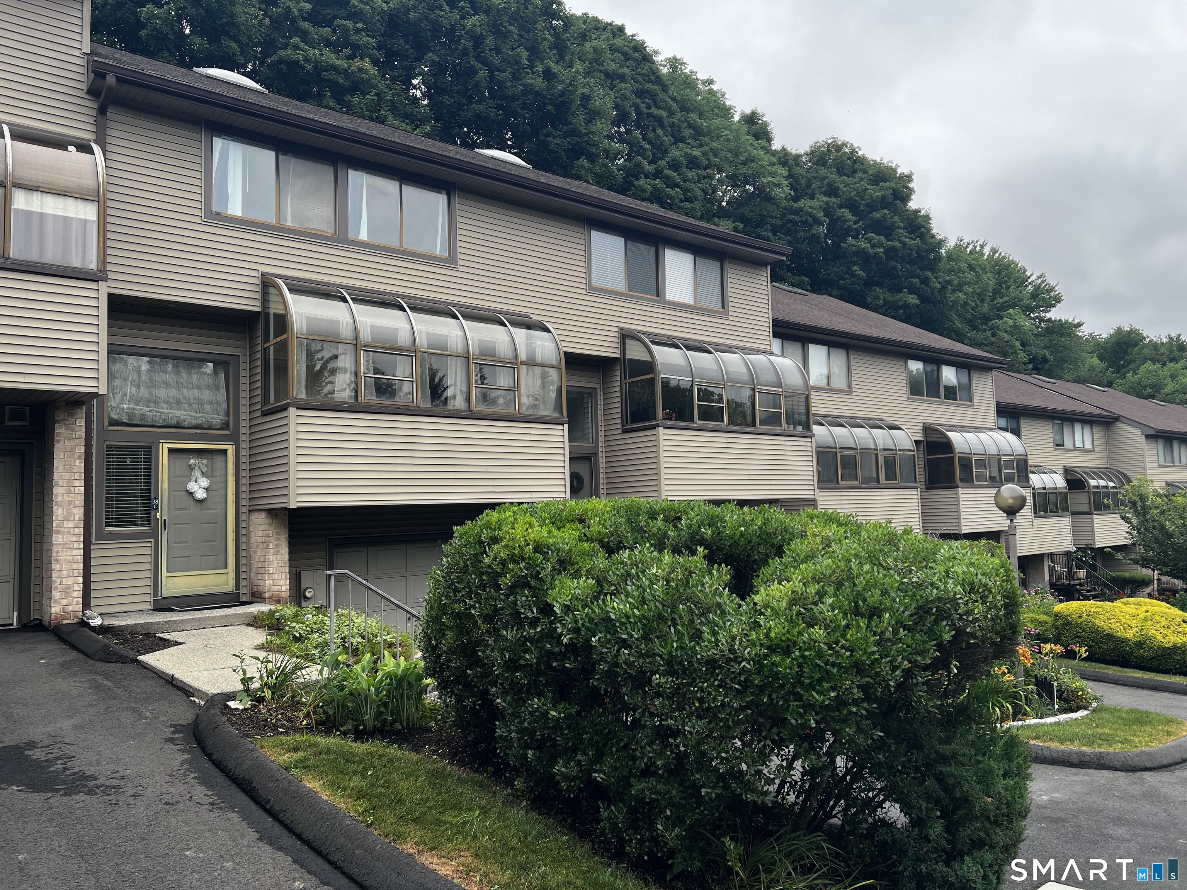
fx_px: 892
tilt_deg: +4.5
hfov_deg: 67.3
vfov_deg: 53.1
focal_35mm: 26
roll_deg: +2.3
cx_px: 594
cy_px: 445
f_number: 1.5
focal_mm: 5.7
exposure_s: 1/617
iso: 50
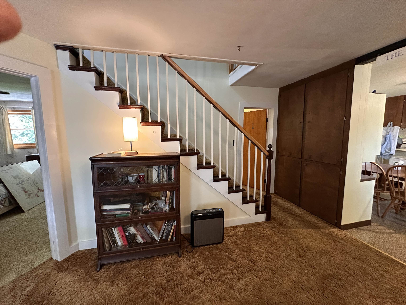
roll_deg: +1.3
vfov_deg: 85.7
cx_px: 203
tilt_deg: -6.3
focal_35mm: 14
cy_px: 152
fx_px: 164
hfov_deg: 102.1
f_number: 2.2
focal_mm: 2.22
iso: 500
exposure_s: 1/60
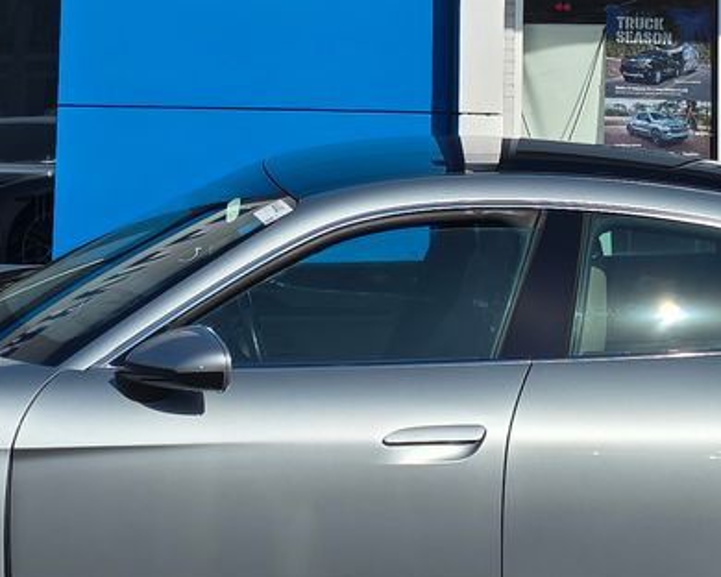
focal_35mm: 92
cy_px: -48
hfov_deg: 20.8
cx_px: 340
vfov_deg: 16.3
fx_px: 1963
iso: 12
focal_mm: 6.3
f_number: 1.7
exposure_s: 1/1751
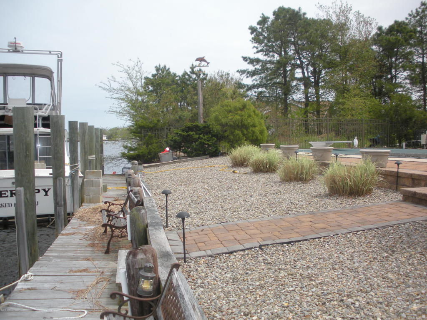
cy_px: 160
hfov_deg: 52.6
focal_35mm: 35
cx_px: 214
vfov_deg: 40.7
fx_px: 432
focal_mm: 6.3
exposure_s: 1/928
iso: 92
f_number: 3.5
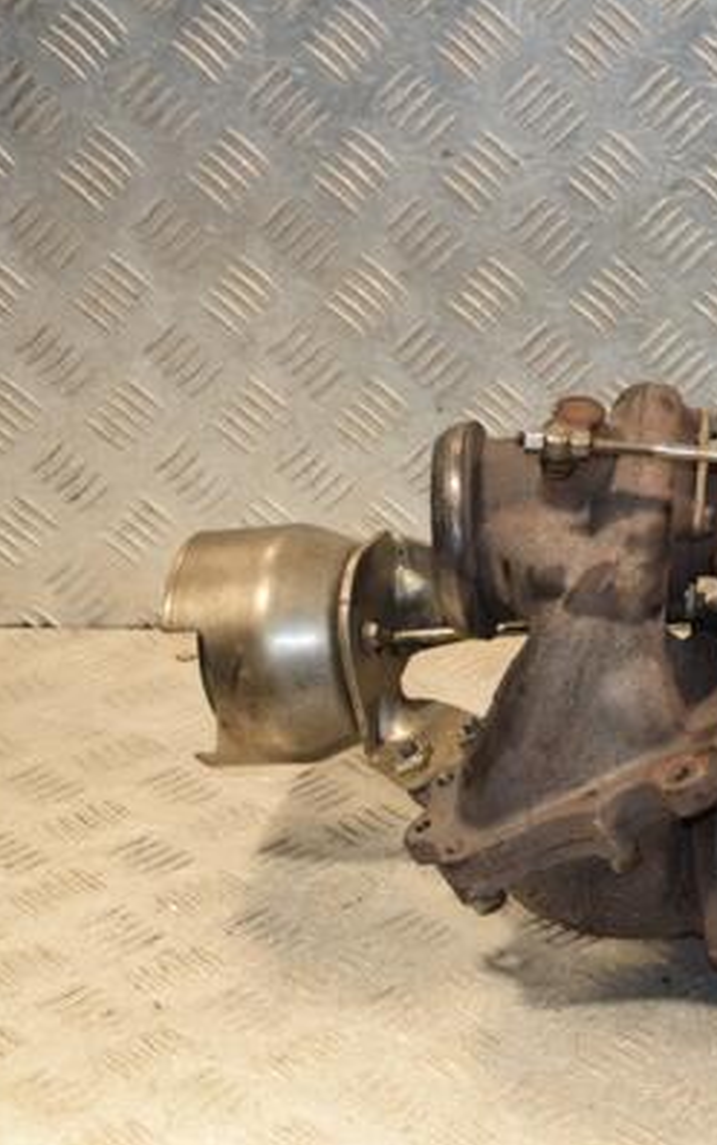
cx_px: 743
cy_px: 570
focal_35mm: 88
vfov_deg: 23.5
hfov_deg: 14.6
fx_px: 2747
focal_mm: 38
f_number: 5
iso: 800
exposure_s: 1/200
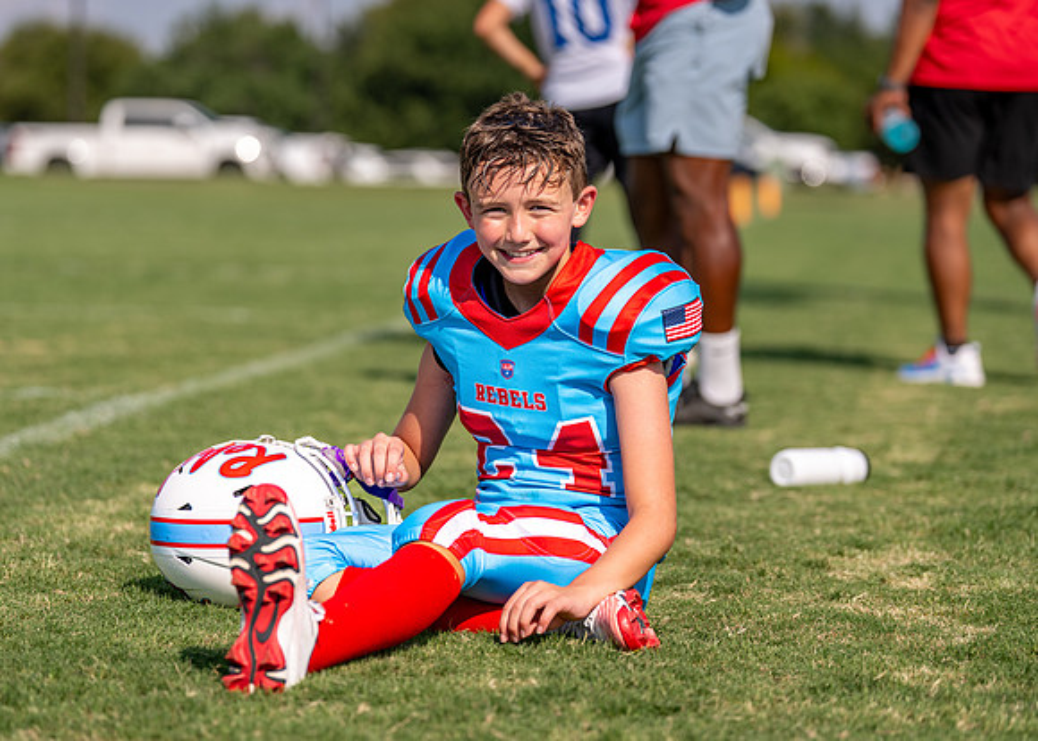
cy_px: 358
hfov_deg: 17.1
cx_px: 505
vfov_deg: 12.3
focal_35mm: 117
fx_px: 3450
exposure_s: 1/4000
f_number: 2.8
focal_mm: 108
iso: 125
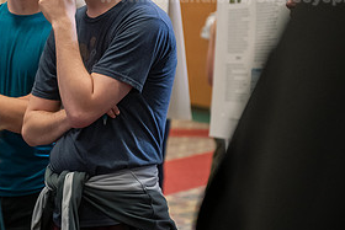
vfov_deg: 9.4
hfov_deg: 14.0
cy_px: 23
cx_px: 43
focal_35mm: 145
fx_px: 1390
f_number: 3.2
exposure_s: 1/160
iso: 2500
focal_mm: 70
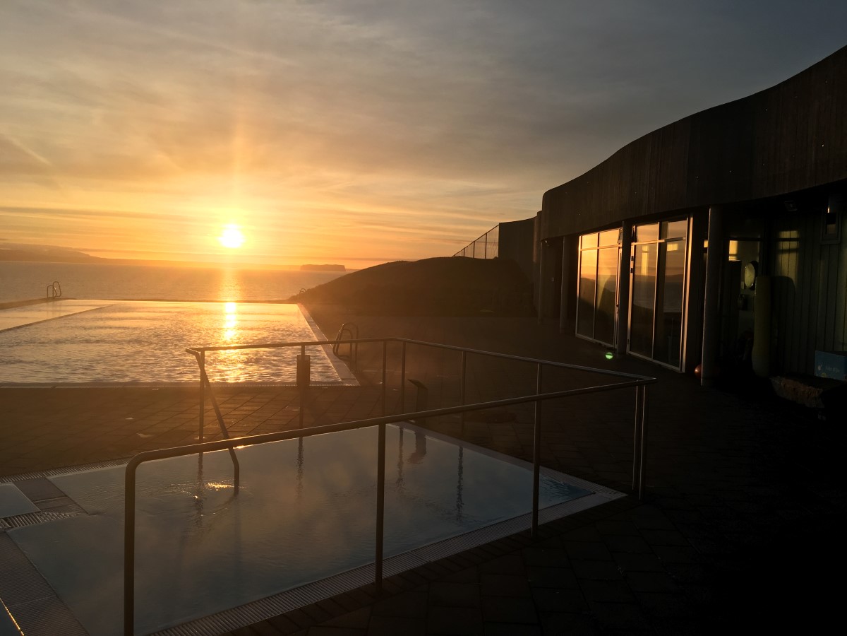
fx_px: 710
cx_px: 424
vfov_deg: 48.2
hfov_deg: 61.7
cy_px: 318
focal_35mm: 29
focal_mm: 4.15
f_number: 2.2
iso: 25
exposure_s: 1/1709
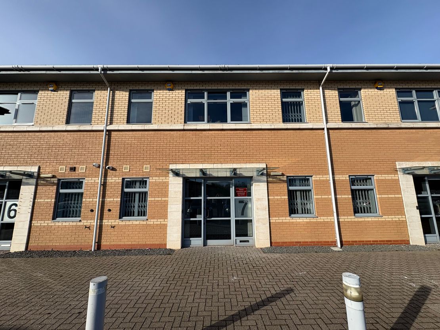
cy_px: 165
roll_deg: +1.1
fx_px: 178
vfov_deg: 85.7
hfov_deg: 102.1
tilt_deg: +10.2
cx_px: 220
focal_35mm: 14
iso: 40
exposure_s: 1/1672
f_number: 2.2
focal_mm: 2.22
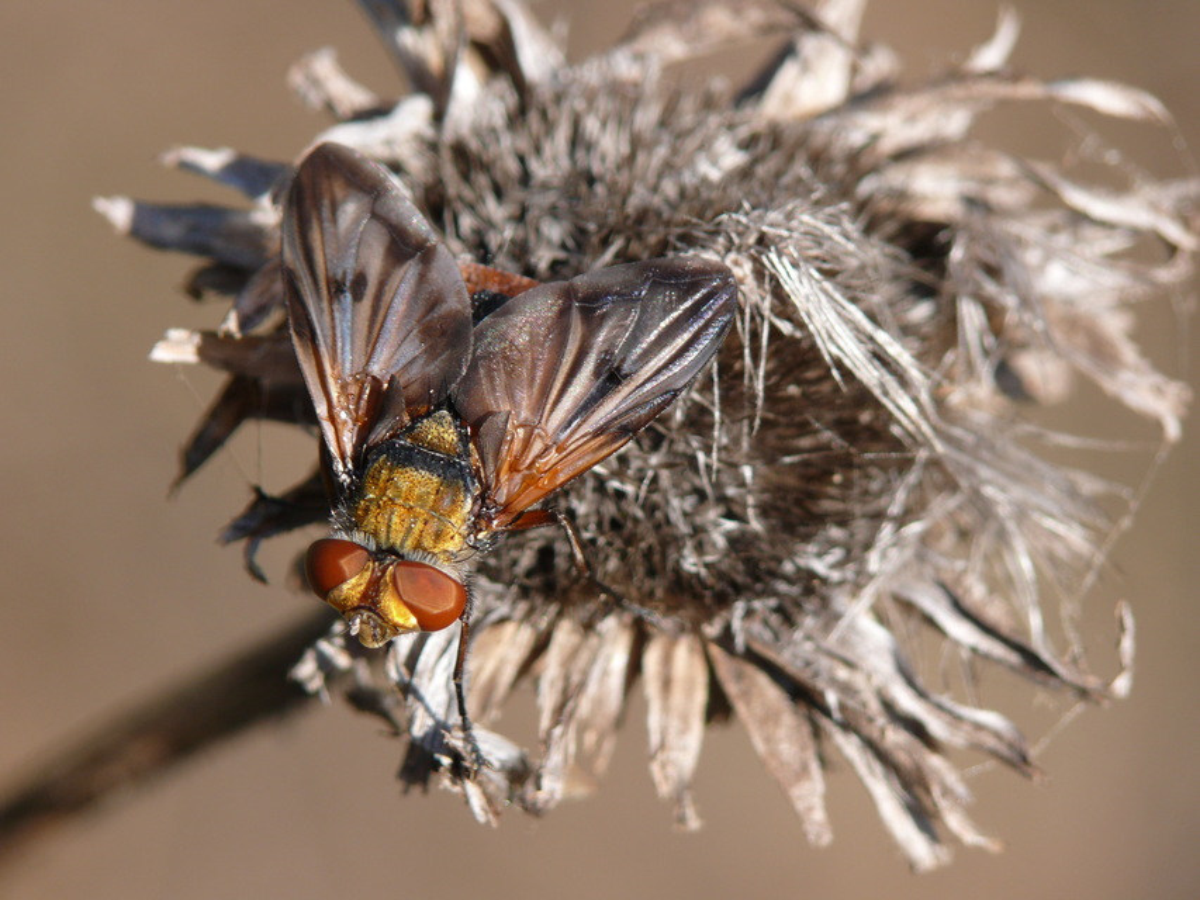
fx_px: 12898
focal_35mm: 372
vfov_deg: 4.0
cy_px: 450
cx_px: 600
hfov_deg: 5.3
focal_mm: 78.7
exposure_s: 1/320
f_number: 5.6
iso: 100
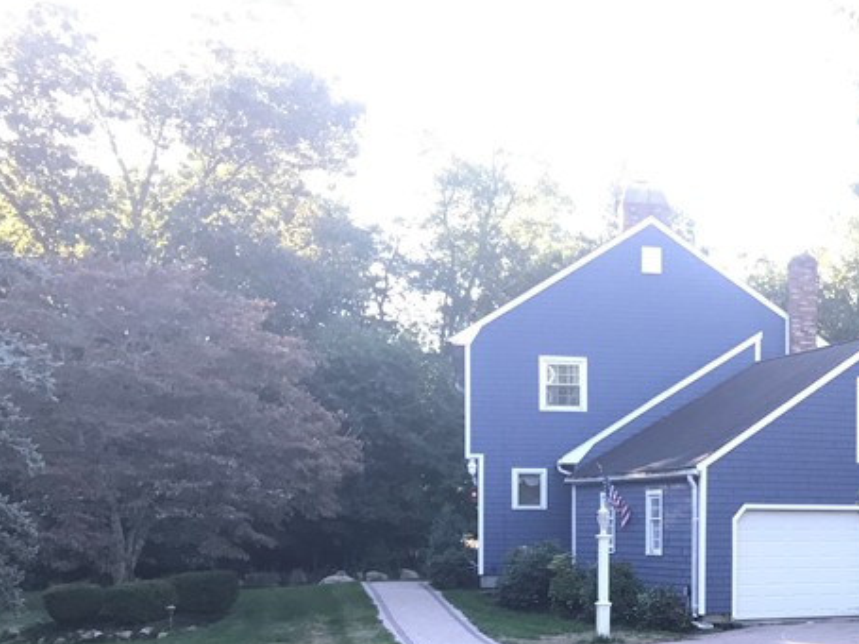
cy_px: 548
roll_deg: -0.4
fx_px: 1563
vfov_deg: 22.8
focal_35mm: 63
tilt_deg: +2.4
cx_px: 885
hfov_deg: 28.6
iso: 25
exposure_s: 1/120
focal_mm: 3.99
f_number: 1.8
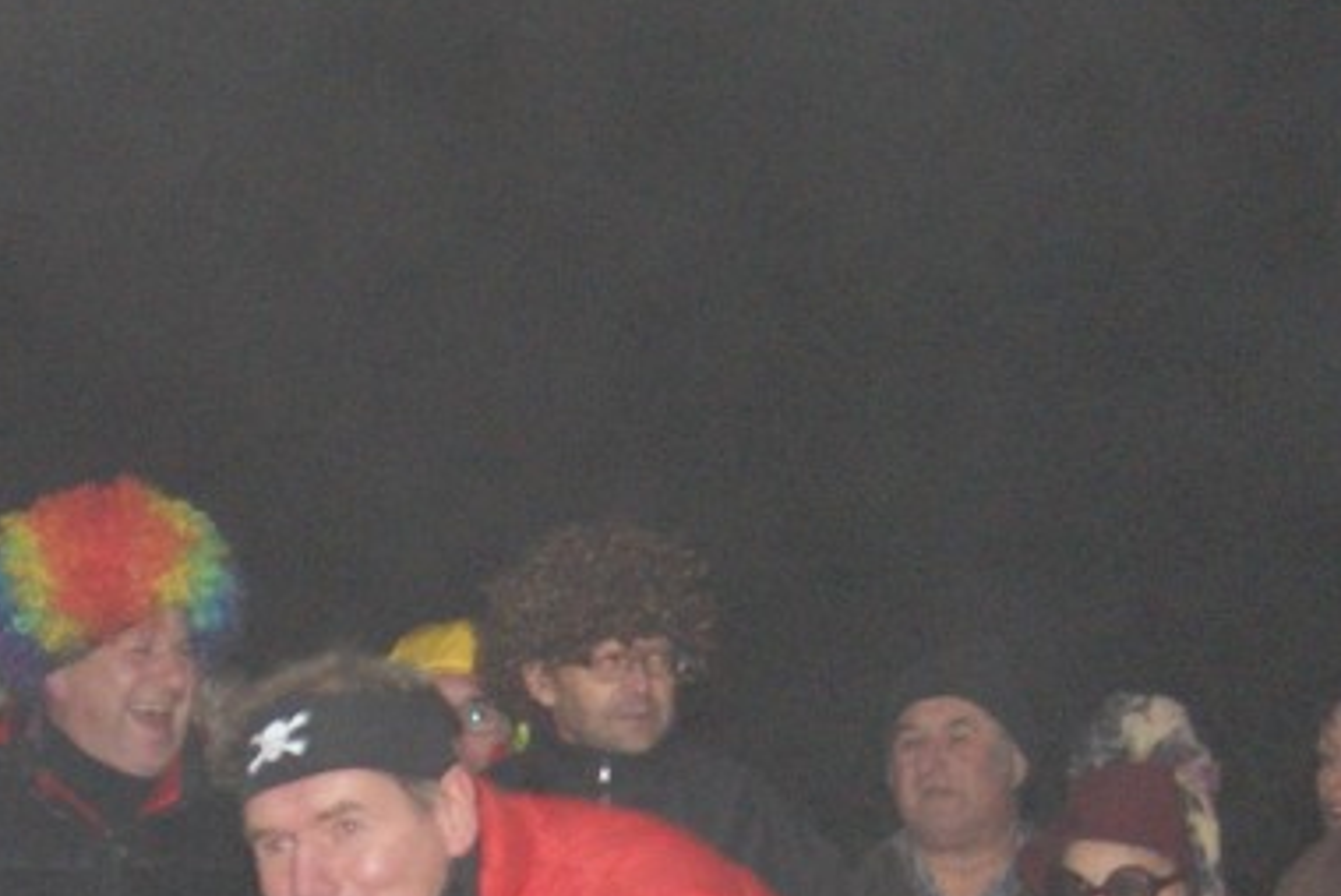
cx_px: 349
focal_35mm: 166
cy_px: 1612
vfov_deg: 8.0
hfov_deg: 12.3
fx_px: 6188
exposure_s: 1/60
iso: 400
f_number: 4.5
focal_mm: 28
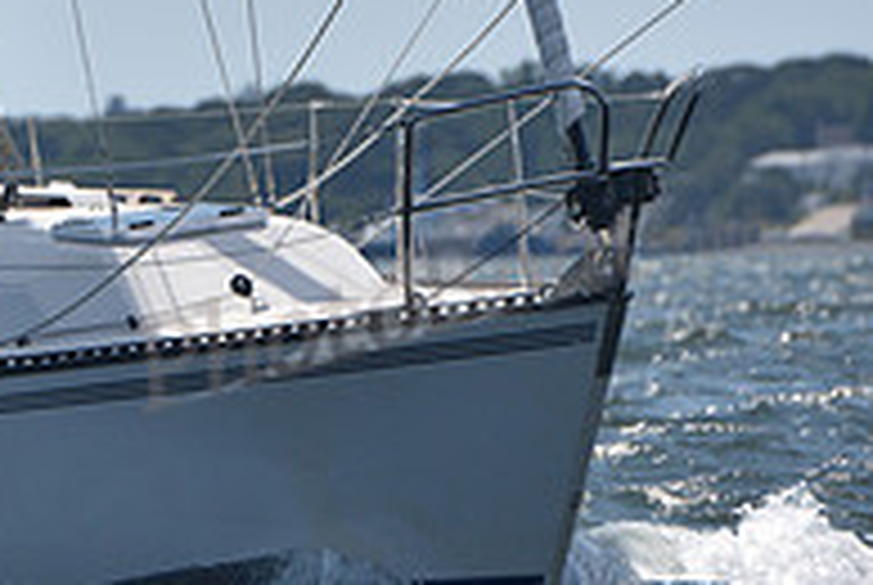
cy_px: 124
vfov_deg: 2.3
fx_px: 14499
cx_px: -94
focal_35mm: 597
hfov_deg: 3.4
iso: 250
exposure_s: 1/1250
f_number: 5
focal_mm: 200
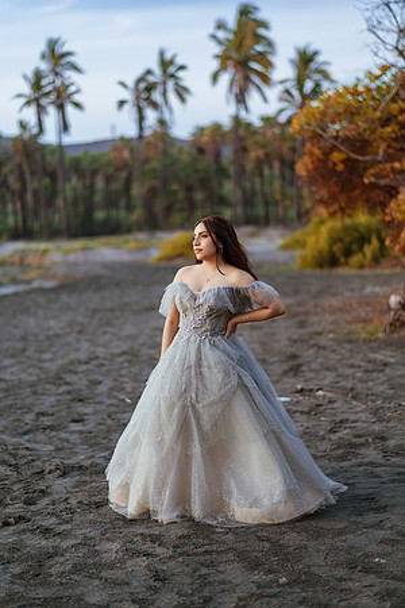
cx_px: 202
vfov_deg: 34.5
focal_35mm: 58
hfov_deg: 23.4
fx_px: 979
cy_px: 304
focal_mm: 58
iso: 100
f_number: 1.4
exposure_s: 1/1250
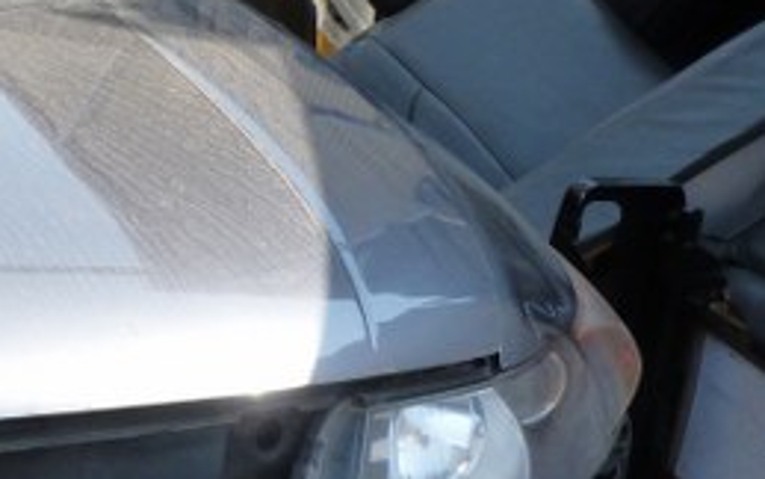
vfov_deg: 15.9
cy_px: 352
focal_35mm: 82
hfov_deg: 21.3
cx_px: -381
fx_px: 1710
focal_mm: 4.5
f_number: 4
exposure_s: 1/160
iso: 125
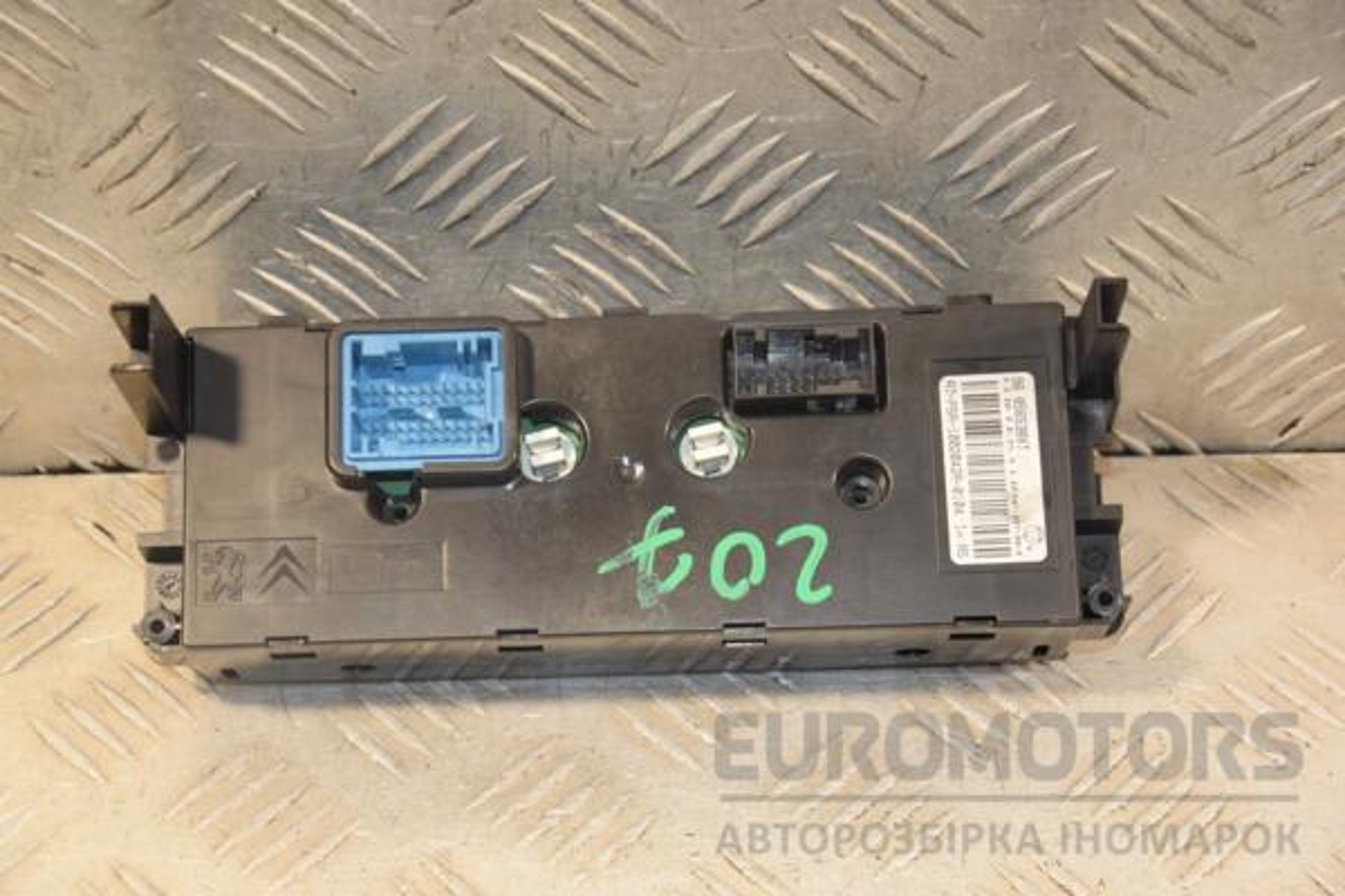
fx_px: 3474
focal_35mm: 93
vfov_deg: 14.7
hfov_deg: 21.9
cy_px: 448
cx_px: 672
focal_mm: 62
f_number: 5.3
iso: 800
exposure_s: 1/200
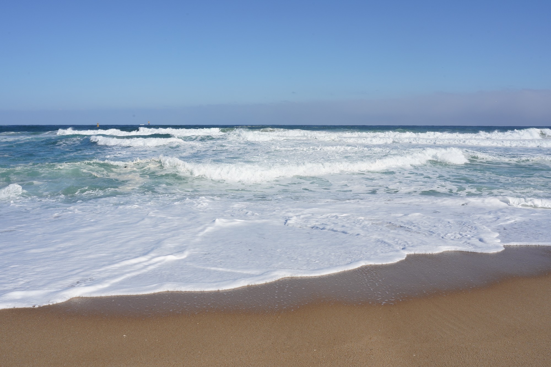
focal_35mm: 30
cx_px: 276
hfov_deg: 61.9
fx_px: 459
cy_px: 184
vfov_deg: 43.6
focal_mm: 30
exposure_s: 1/320
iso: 320
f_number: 18
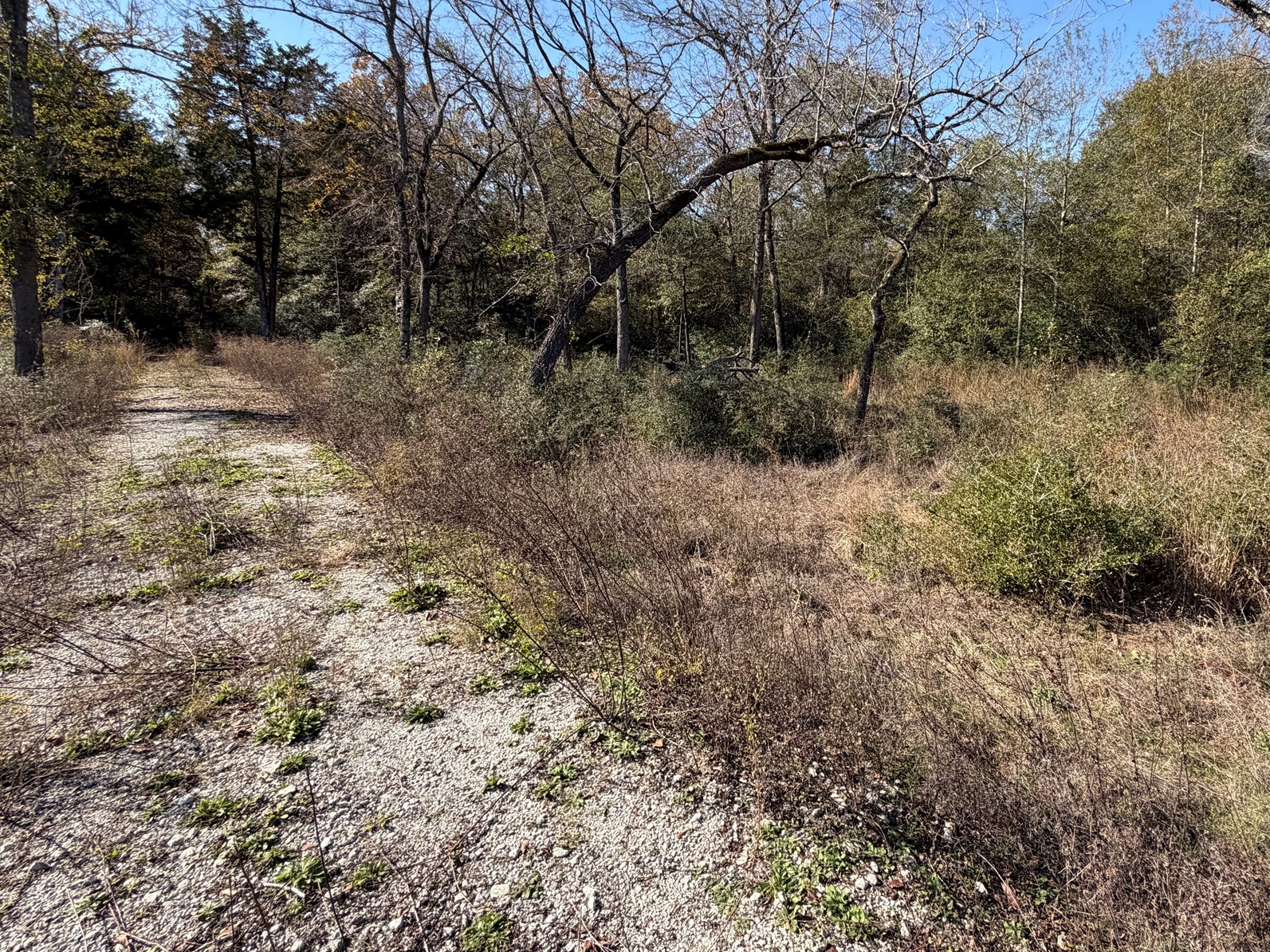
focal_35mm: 18
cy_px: 370
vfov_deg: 70.7
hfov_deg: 86.4
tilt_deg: -3.8
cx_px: 777
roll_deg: -1.5
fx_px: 660
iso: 40
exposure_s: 1/709
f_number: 2.2
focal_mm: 2.22
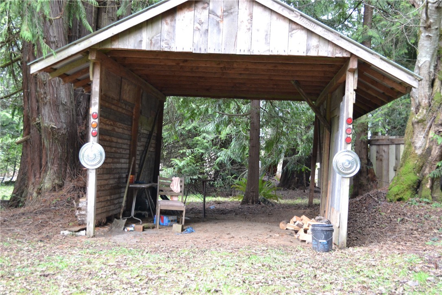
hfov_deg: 41.1
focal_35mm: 48
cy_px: 148
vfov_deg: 28.1
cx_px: 221
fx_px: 589
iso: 1400
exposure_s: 1/60
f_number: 4.8
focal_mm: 32
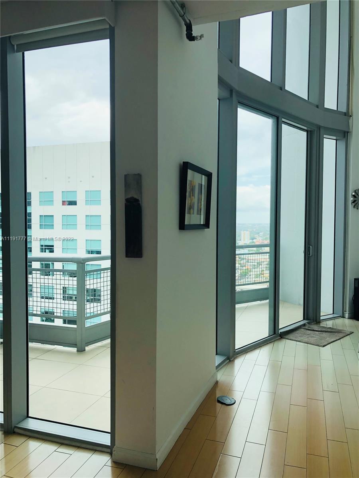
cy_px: 239
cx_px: 180
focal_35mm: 28
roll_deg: -0.5
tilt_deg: -1.2
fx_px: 387
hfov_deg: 49.7
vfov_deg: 63.4
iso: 20
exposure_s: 1/338
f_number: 1.8
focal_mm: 4
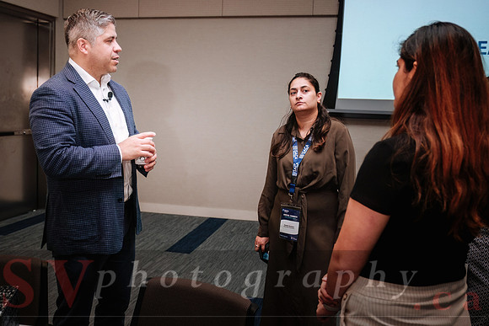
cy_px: 163
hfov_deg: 49.4
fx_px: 529
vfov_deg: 34.3
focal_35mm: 39
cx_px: 209
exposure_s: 1/80
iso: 800
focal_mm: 22.7
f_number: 2.8
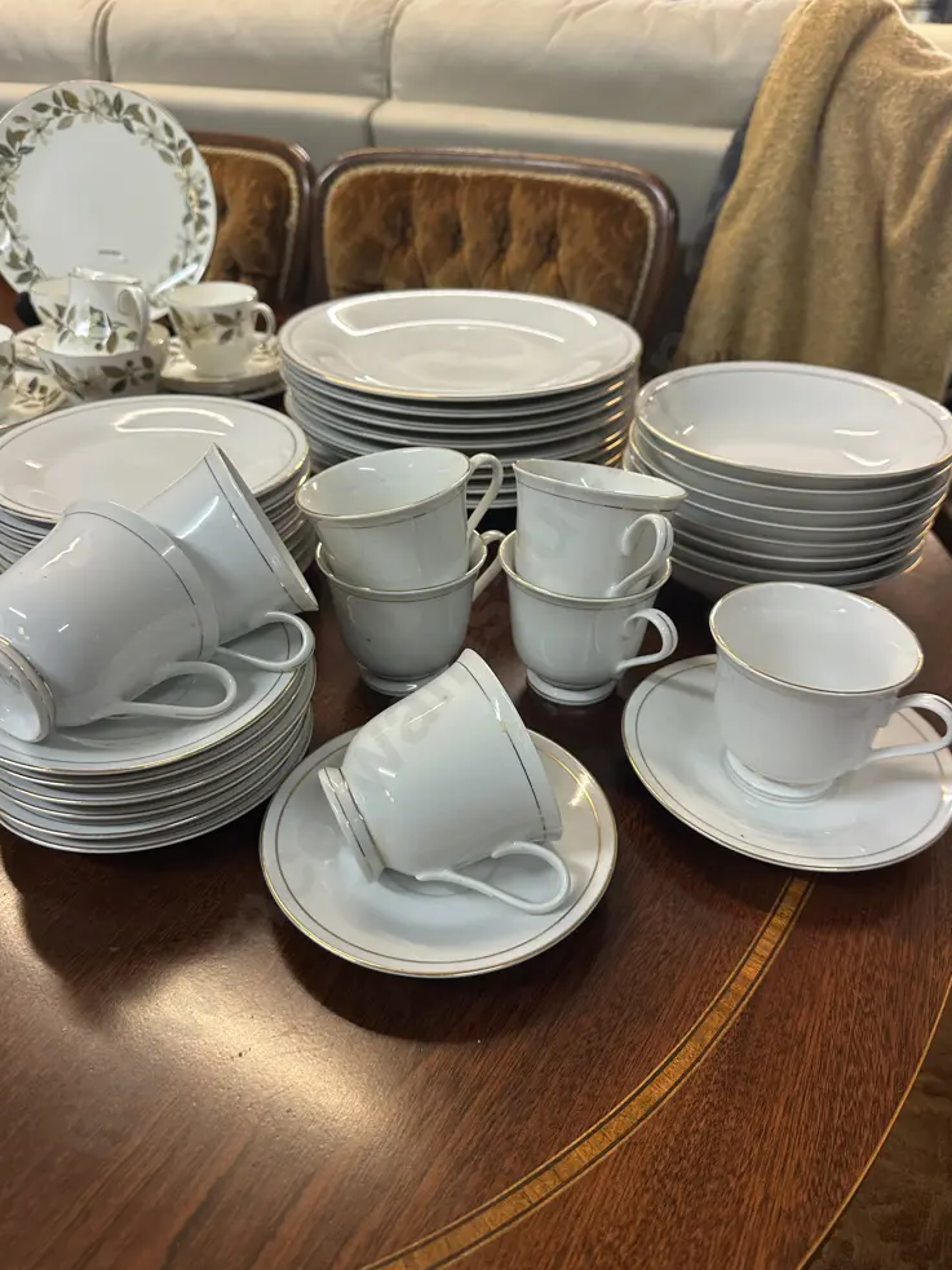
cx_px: 475
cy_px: 628
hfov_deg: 54.9
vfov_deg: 69.4
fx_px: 917
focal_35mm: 25
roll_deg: -0.9
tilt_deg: -33.4
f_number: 1.78
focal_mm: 6.86
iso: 200
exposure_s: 1/100
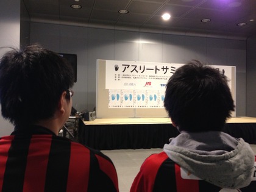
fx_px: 259
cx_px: 128
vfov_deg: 40.7
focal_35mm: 35
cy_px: 96
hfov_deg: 52.6
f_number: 2.4
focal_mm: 4.28
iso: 250
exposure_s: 1/20
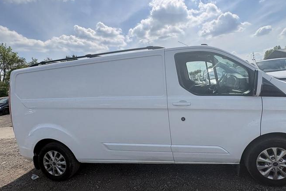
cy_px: 96
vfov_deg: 62.0
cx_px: 171
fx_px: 159
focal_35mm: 20
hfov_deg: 83.0
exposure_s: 1/2342
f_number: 2.2
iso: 50
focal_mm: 2.22
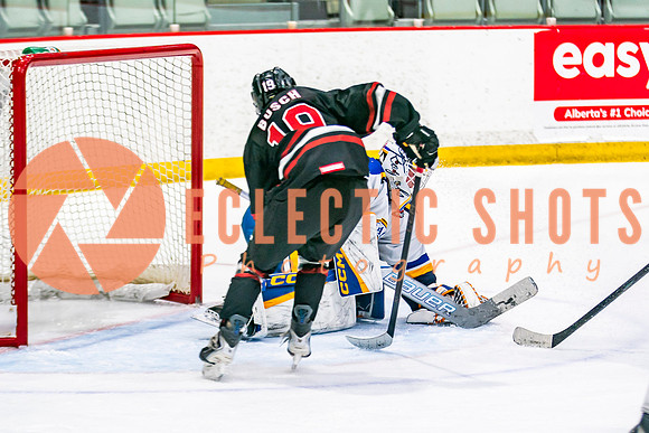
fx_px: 3674
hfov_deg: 10.1
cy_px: 240
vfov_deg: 6.7
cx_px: 356
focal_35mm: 204
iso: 500
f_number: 2.8
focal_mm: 105
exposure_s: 1/640
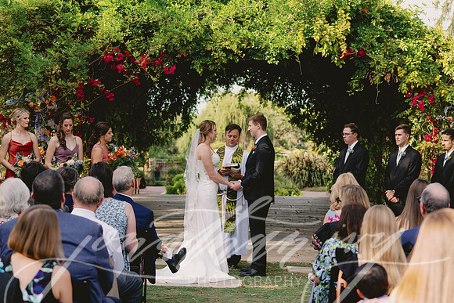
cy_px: 152
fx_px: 883
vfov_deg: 19.5
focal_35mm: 70
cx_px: 227
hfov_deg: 28.8
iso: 200
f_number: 3.5
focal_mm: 70
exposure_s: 1/320
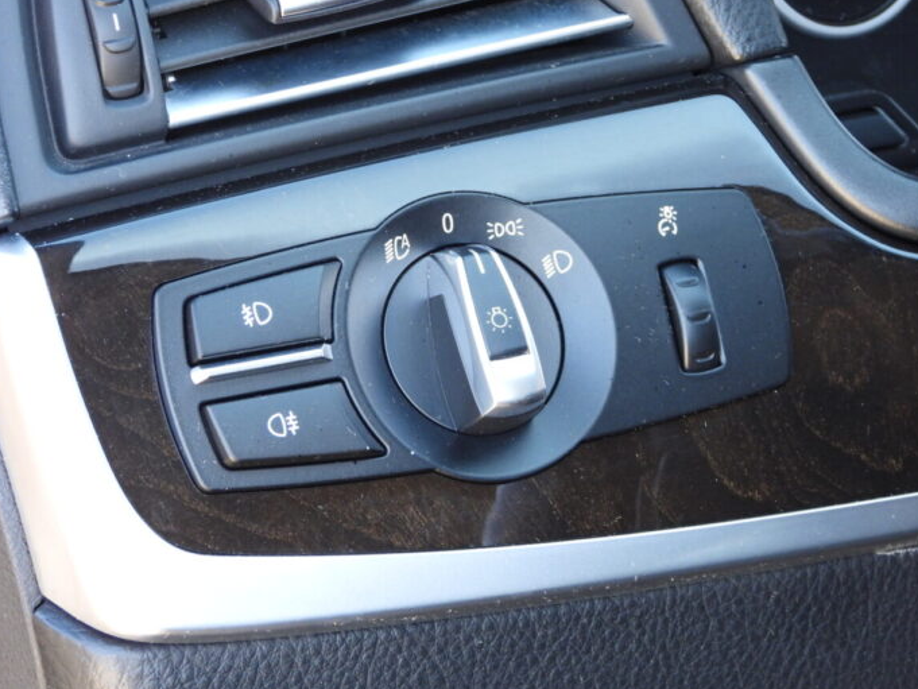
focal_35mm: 209
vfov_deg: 7.1
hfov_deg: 9.5
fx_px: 5544
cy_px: 332
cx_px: 468
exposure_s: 1/60
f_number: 4.5
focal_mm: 35.9
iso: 400
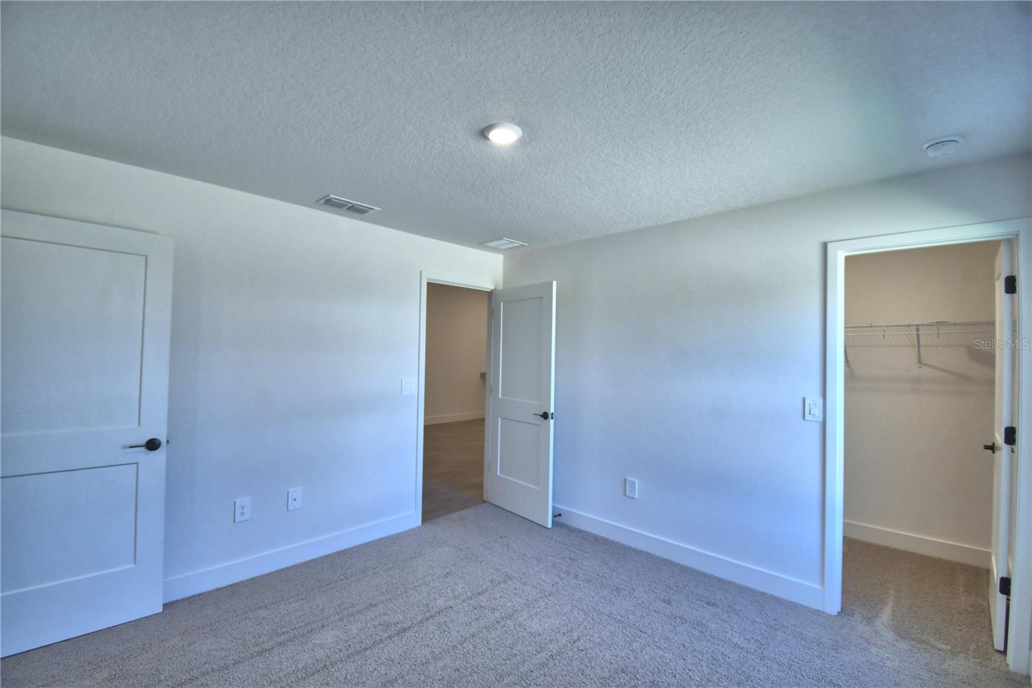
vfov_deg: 77.3
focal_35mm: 15
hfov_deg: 100.4
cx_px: 516
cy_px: 344
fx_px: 430
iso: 360
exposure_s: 1/125
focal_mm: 10
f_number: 4.5
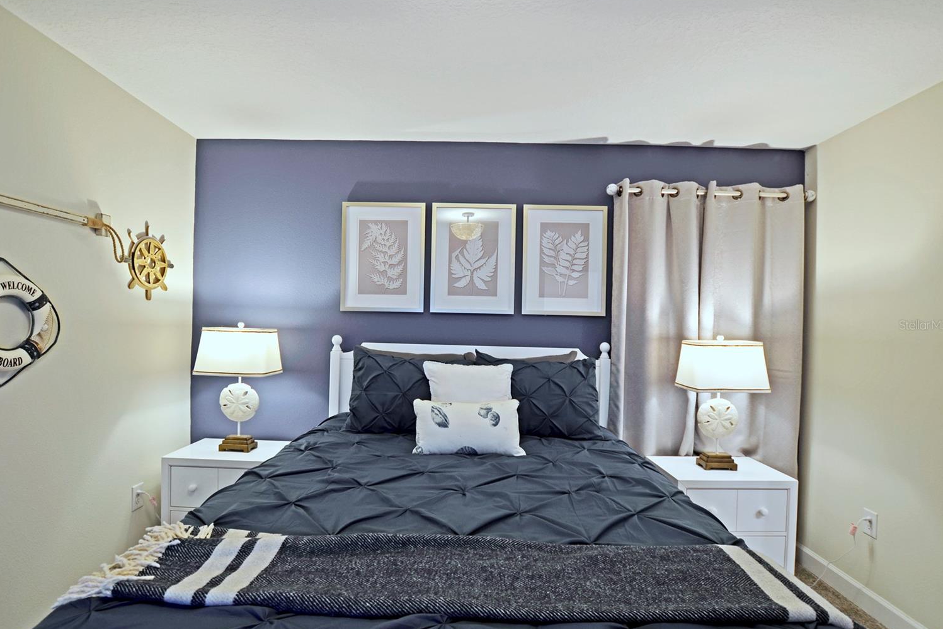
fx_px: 419
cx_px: 451
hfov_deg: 96.7
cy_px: 325
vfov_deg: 73.7
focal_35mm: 16
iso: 125
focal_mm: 10
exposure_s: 1/10
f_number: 4.5
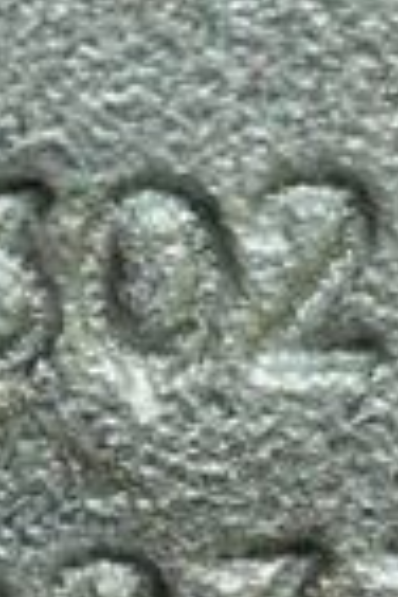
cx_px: -360
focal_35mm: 374
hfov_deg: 3.6
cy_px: 214
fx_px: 6206
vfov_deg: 5.5
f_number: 6.3
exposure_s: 1/320
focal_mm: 55
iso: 6400
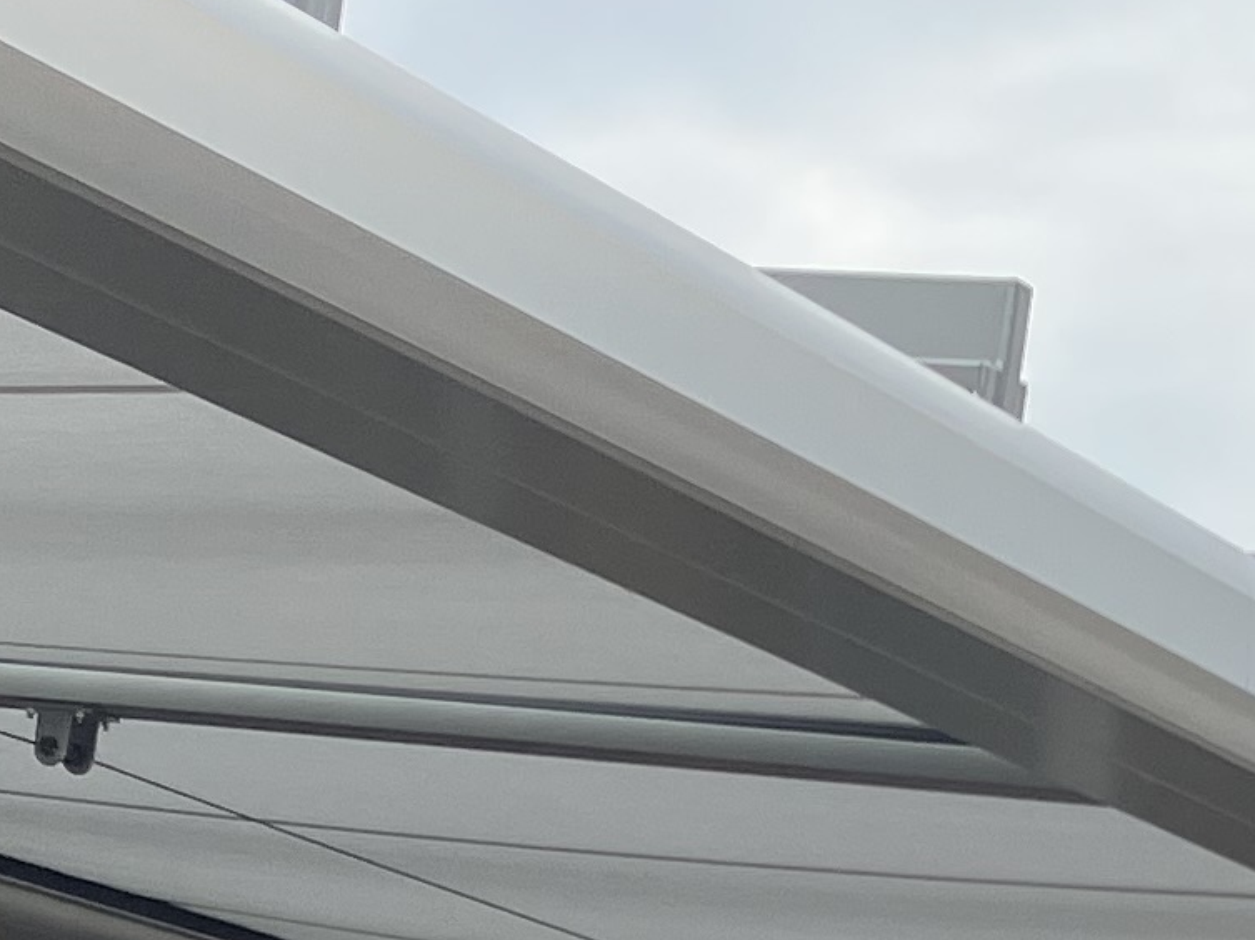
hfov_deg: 13.0
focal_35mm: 150
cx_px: 1313
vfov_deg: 8.9
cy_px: 2262
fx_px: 5436
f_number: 1.8
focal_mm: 3.99
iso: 32
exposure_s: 1/322
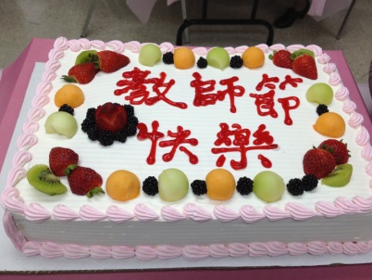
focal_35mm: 39
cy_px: 145
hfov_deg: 47.8
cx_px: 200
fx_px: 419
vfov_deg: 36.9
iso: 80
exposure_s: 1/120
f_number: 2.4
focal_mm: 4.28
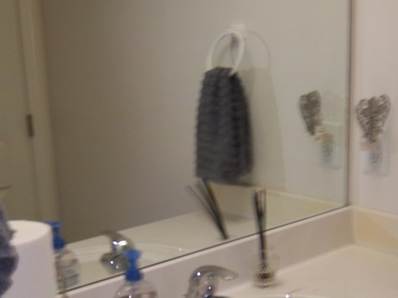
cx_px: 209
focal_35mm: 56
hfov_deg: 34.3
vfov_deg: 25.6
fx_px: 644
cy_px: 241
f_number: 3.5
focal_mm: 5.1
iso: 64
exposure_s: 1/30
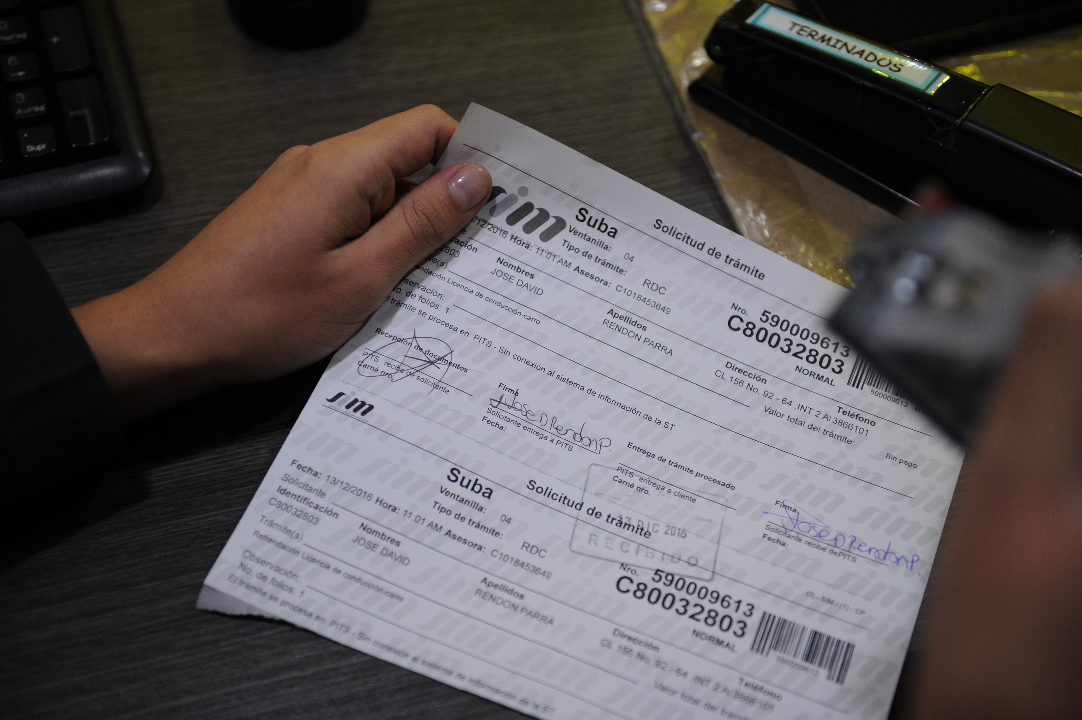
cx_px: 541
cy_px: 360
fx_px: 1502
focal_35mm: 50
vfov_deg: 27.0
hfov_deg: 39.6
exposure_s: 1/200
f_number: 2.8
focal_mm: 50
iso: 1250
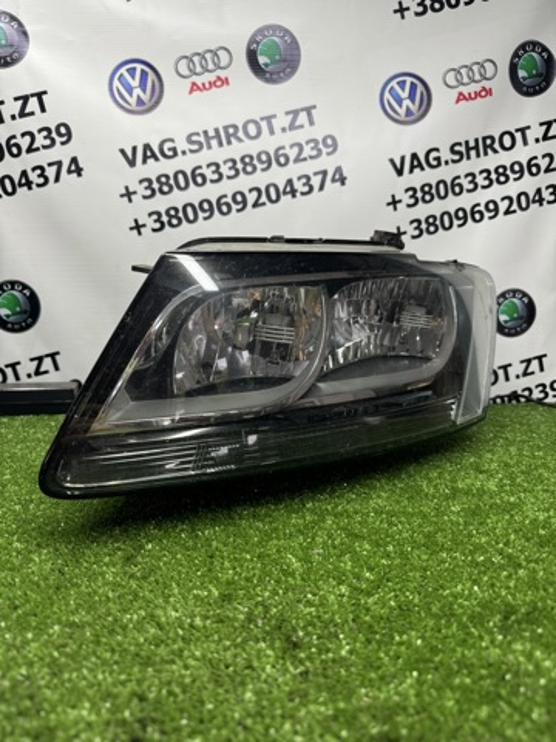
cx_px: 278
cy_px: 371
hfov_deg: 56.8
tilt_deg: -7.8
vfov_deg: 71.6
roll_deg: -1.2
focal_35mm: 24
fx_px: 514
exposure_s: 1/121
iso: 64
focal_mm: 6.76
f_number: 1.78
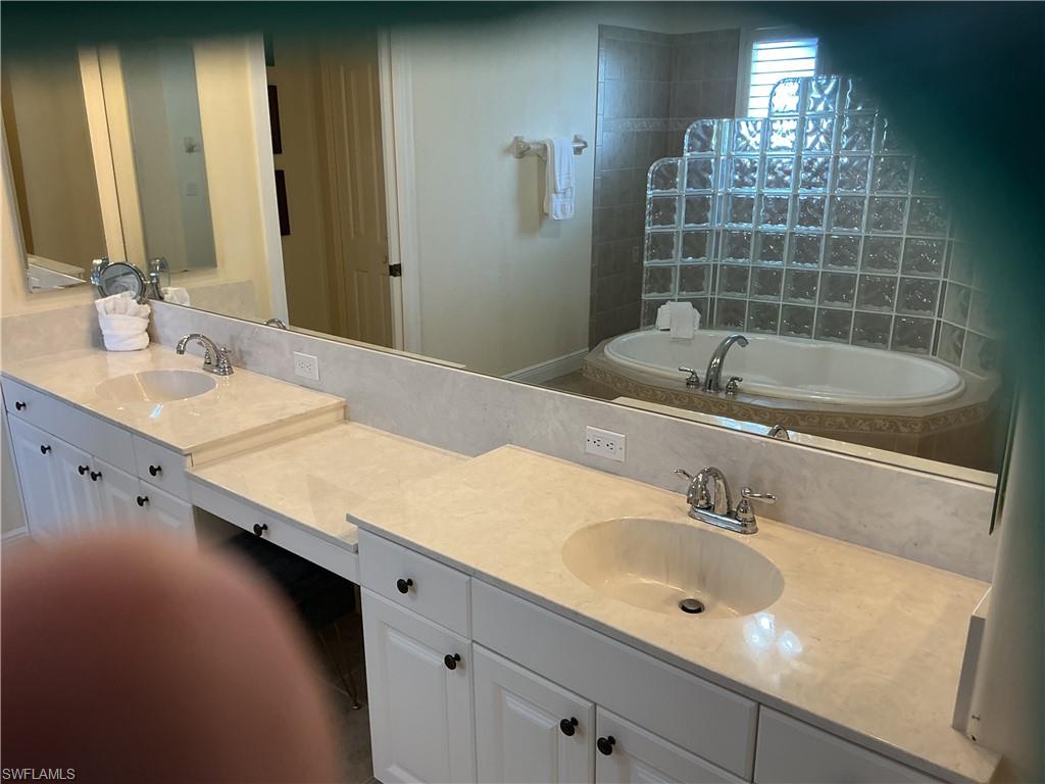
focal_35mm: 29
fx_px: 875
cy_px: 392
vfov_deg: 48.2
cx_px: 522
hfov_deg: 61.7
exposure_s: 1/60
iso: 64
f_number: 1.8
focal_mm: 3
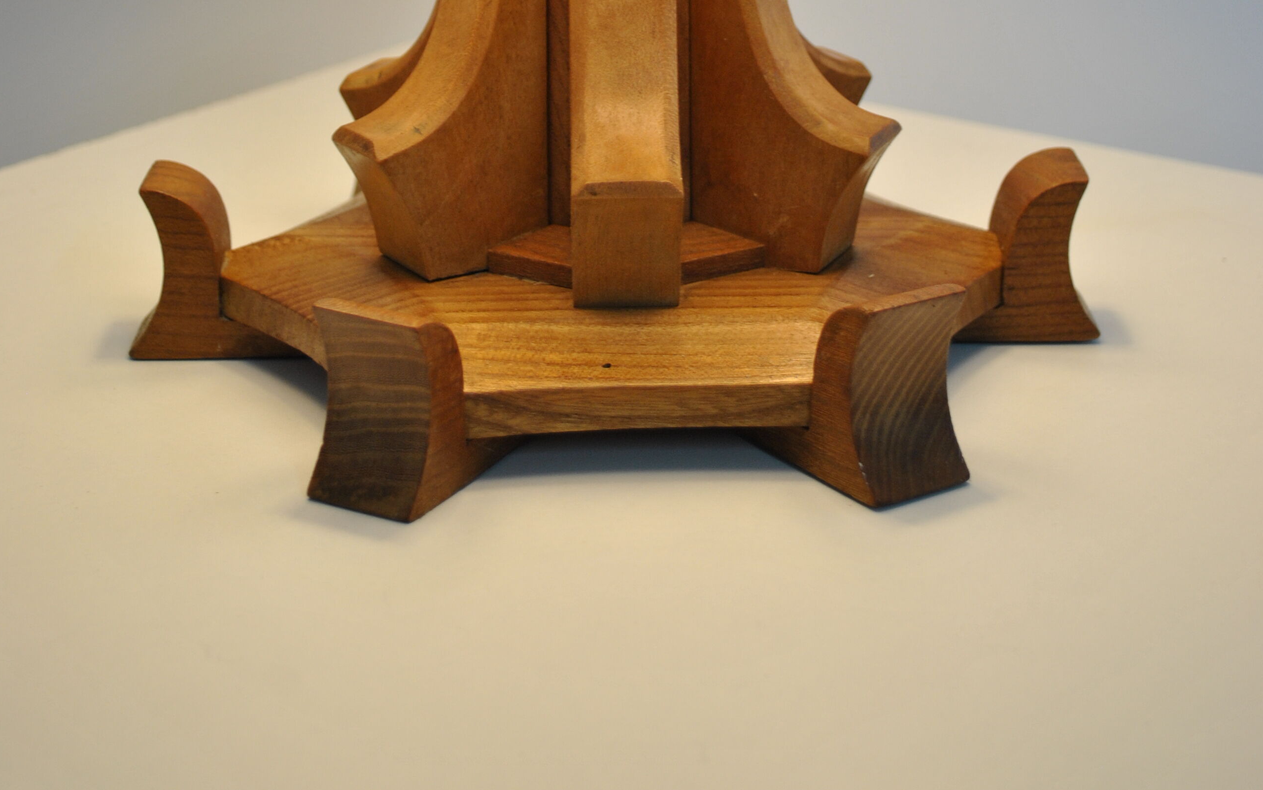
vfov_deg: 17.1
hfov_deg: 27.8
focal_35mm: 74
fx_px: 2547
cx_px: 633
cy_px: -55
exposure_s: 1/30
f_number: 4.8
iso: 220
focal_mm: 32
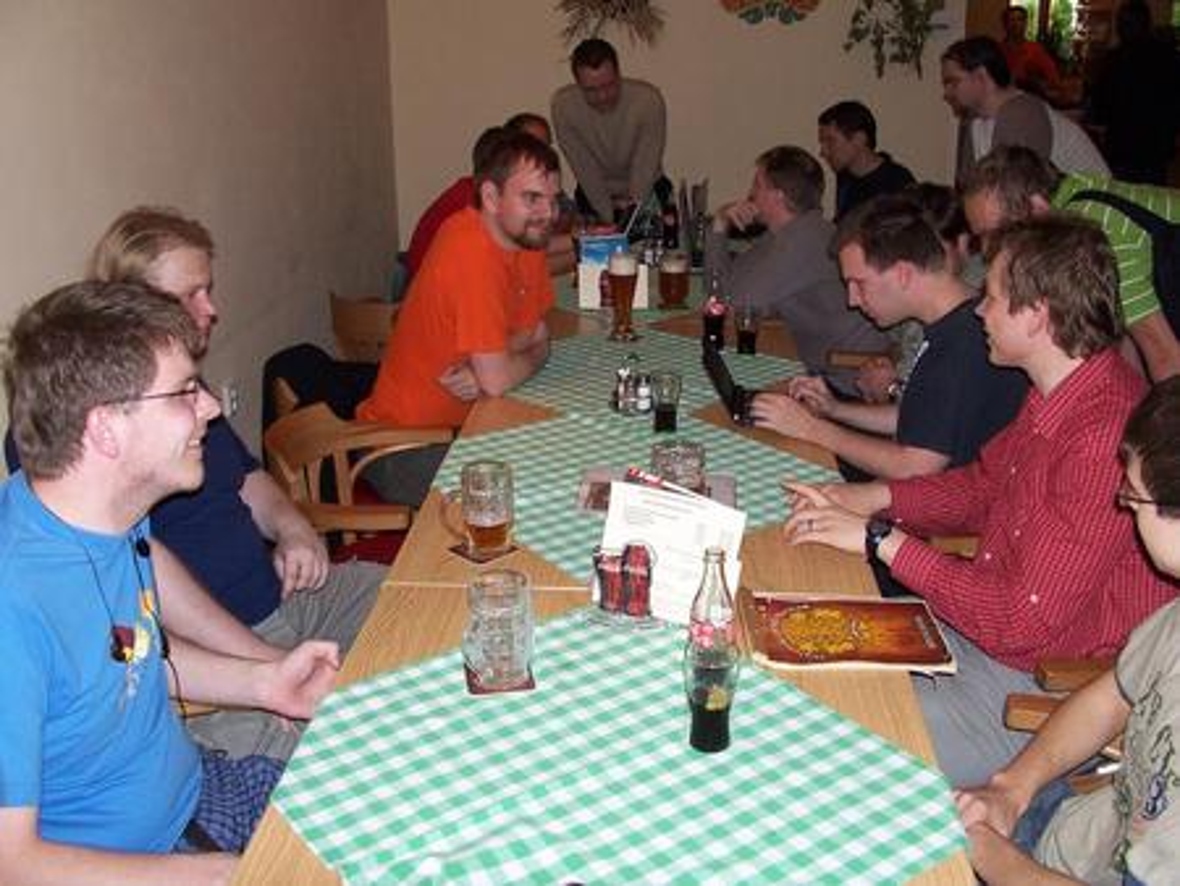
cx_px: 590
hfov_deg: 52.6
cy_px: 443
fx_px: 1194
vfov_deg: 40.7
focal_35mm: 35
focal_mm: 6
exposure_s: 1/60
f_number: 2.8
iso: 140
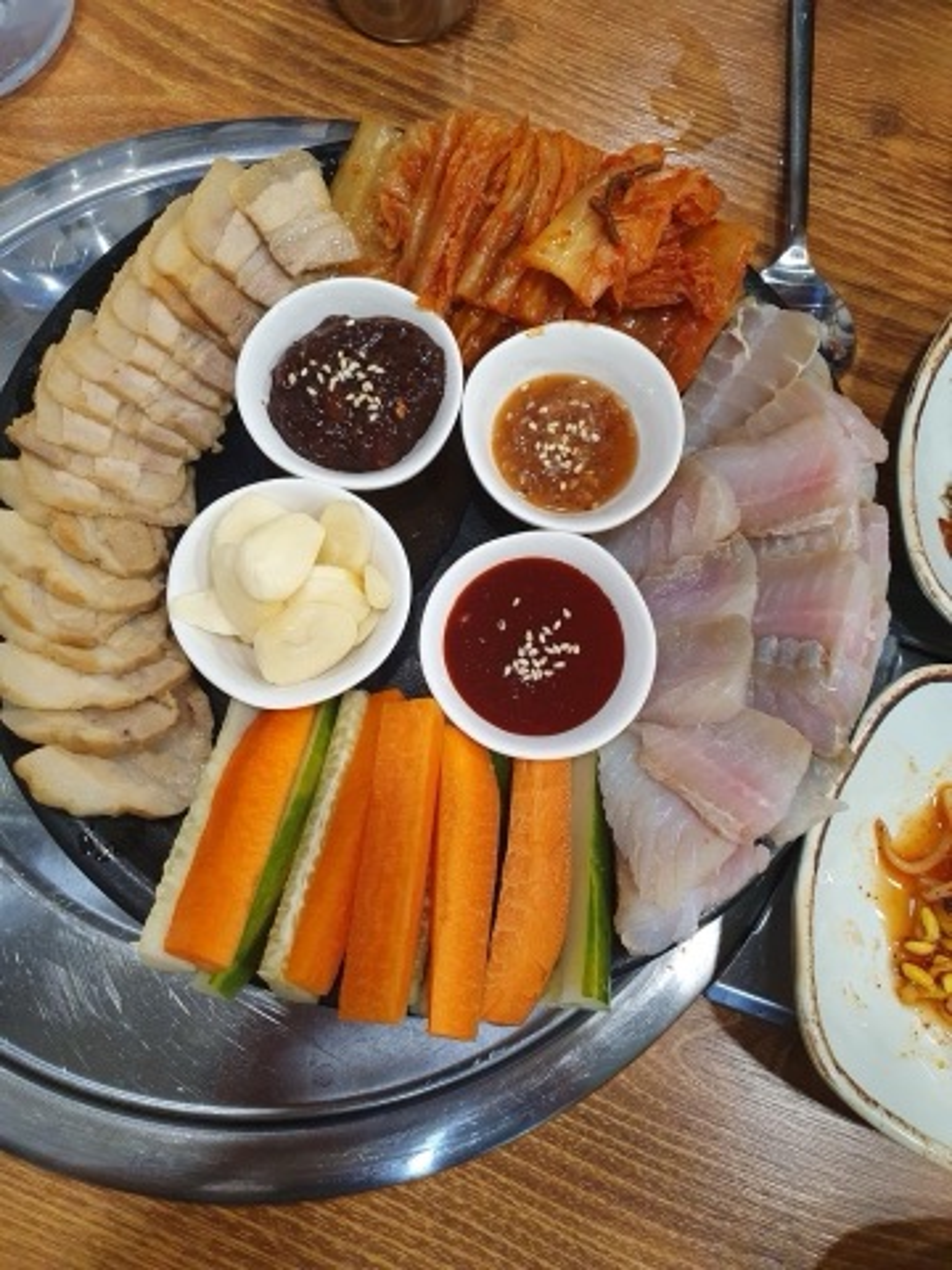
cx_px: 476
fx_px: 953
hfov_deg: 53.1
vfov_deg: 67.3
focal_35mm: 26
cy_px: 635
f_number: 2.4
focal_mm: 4.32
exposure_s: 1/60
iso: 250
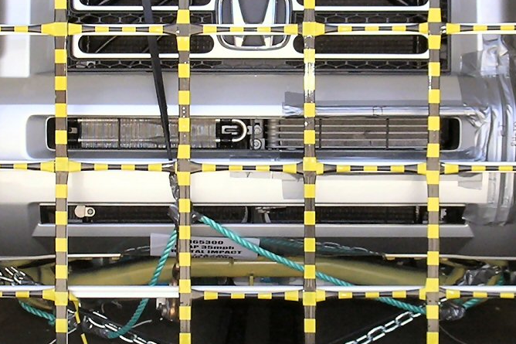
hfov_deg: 14.5
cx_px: 253
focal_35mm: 142
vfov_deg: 9.7
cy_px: 171
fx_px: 2035
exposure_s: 1/104
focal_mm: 11.8
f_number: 5.1
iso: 50
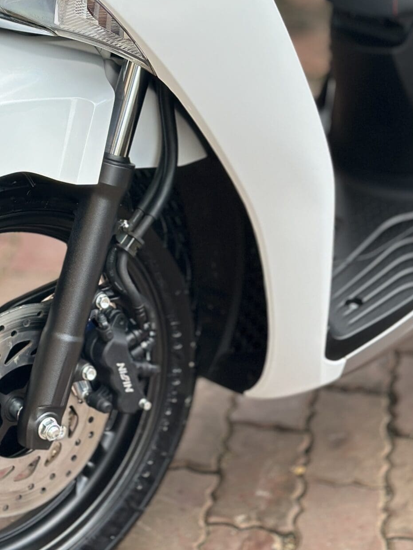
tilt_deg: -17.4
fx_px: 1575
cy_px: 61
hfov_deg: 14.9
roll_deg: +4.2
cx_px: 135
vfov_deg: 19.5
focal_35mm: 99
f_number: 1.78
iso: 80
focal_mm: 6.86
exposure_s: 1/464
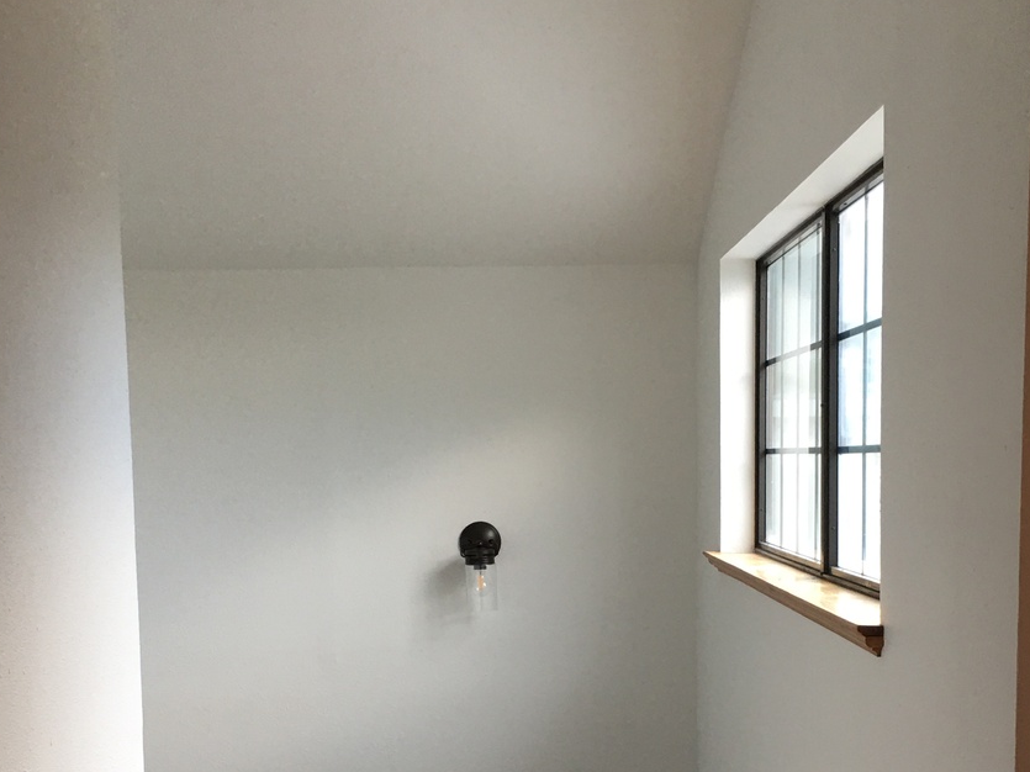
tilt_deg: -5.3
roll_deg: +0.8
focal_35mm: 50
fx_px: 1488
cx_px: 529
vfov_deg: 28.4
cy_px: 635
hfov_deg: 38.2
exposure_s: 1/30
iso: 32
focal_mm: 4.15
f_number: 2.2
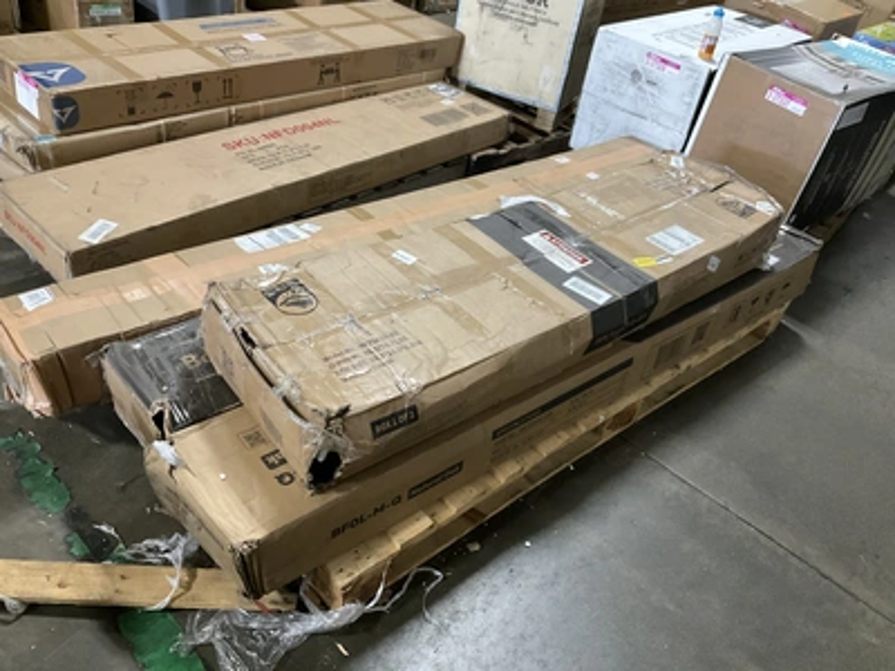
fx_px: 750
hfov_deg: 61.7
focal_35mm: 29
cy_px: 336
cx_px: 448
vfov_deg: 48.2
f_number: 1.8
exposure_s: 1/24
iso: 500
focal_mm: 3
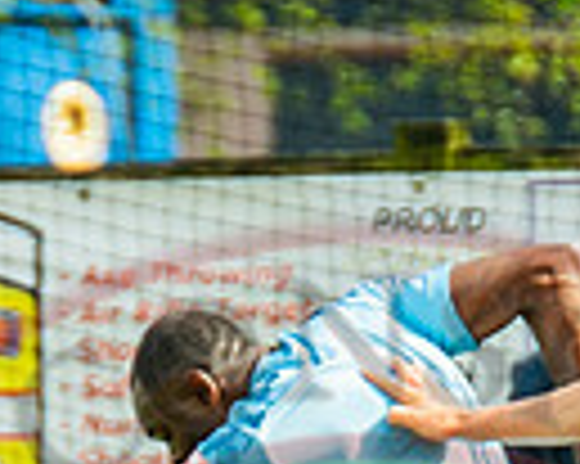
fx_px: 54820
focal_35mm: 3196
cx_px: 16
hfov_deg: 0.6
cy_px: 1034
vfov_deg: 0.5
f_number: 4
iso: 400
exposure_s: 1/1600
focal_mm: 420
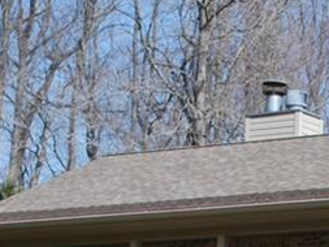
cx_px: 486
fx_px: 1664
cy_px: 417
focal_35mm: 175
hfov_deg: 10.9
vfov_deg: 8.2
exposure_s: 1/250
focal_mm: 30
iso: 100
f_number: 8
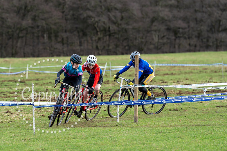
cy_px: 66
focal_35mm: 250
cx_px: 78
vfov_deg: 5.5
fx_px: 1578
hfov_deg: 8.2
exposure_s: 1/800
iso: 1000
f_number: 4.5
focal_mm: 191
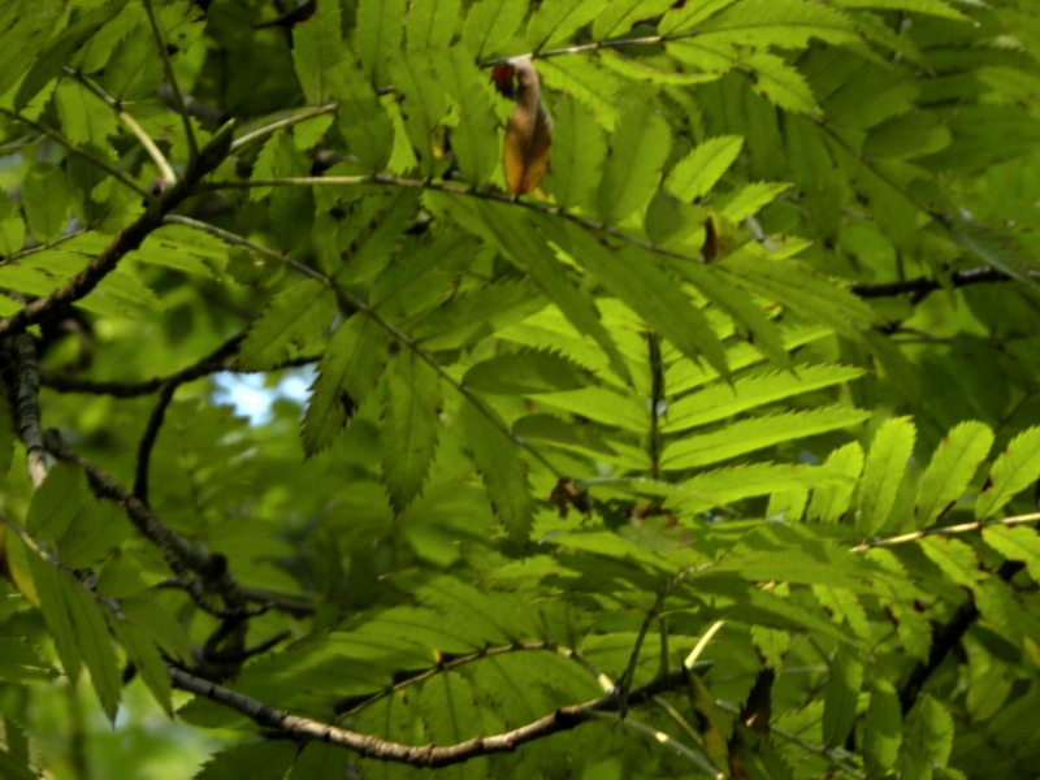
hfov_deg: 5.9
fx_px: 10125
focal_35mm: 337
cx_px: 520
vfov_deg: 4.4
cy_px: 390
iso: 64
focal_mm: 59.9
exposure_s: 1/8.2
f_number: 8
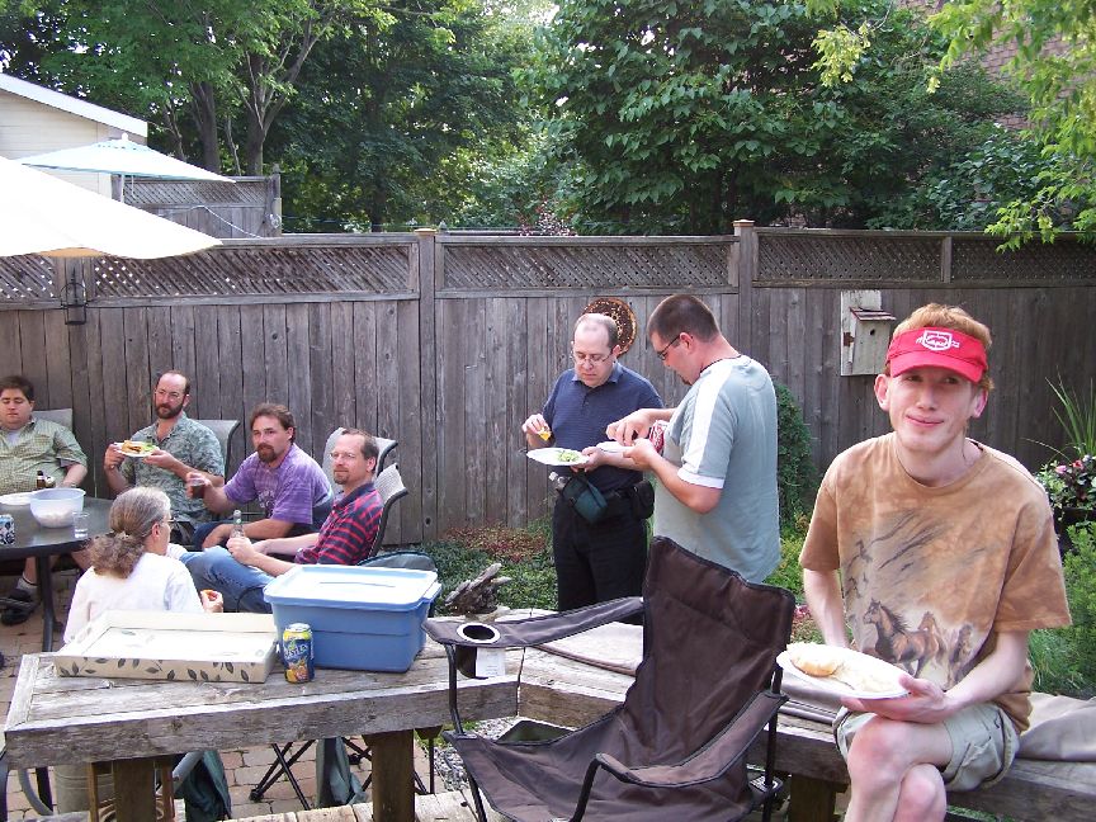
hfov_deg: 49.0
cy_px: 411
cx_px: 548
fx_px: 1203
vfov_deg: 37.7
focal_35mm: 38
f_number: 2.8
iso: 80
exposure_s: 1/60
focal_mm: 6.3
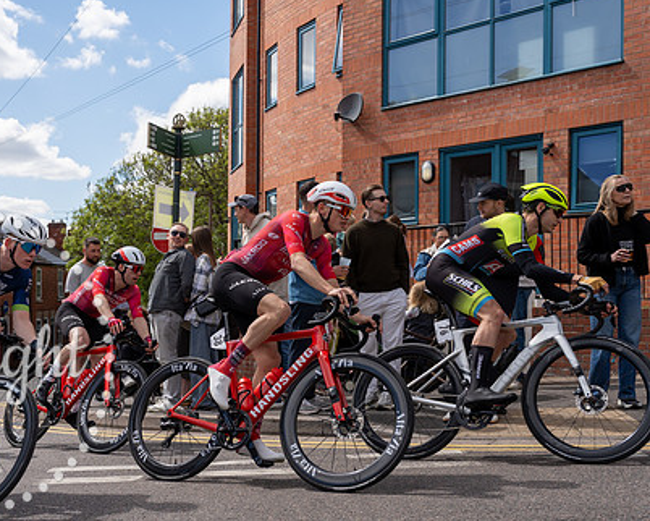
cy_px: 277
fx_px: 885
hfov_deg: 39.8
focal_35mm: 46
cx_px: 213
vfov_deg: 32.8
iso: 160
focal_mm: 34
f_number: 5
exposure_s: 1/1000
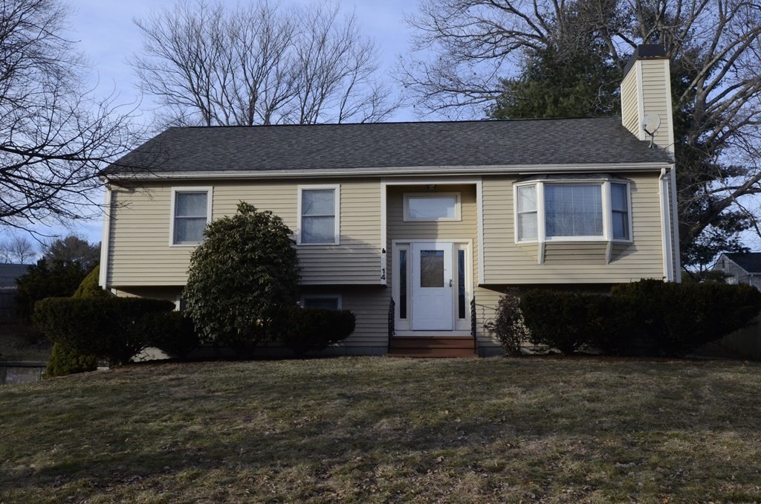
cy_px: 252
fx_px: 696
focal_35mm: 33
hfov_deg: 57.3
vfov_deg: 39.8
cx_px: 380
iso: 1600
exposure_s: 1/800
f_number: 14
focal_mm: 22
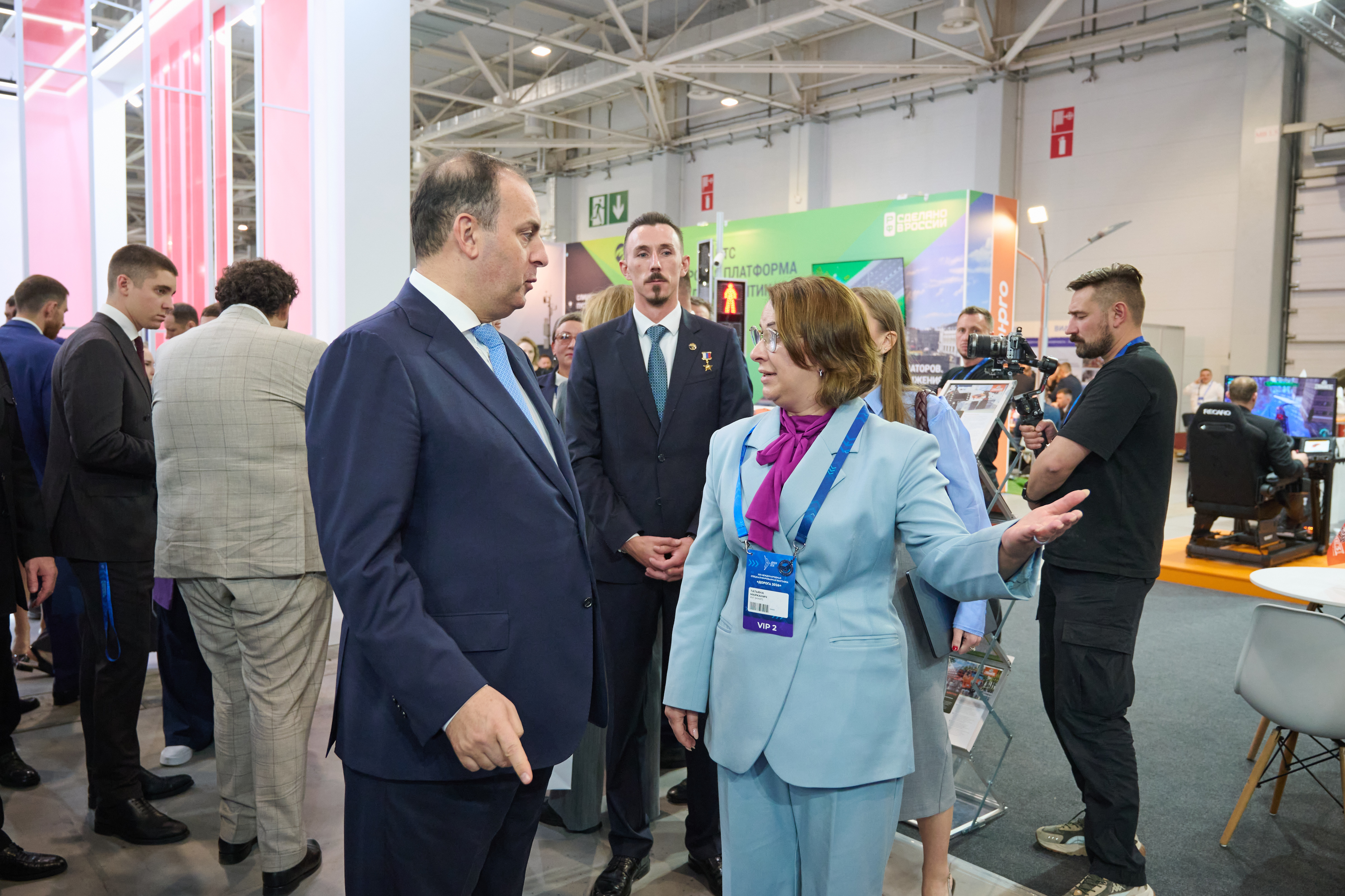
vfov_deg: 47.2
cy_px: 448
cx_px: 672
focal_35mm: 28
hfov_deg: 66.4
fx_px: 1027
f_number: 4
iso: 3200
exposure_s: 1/400
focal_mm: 27.5
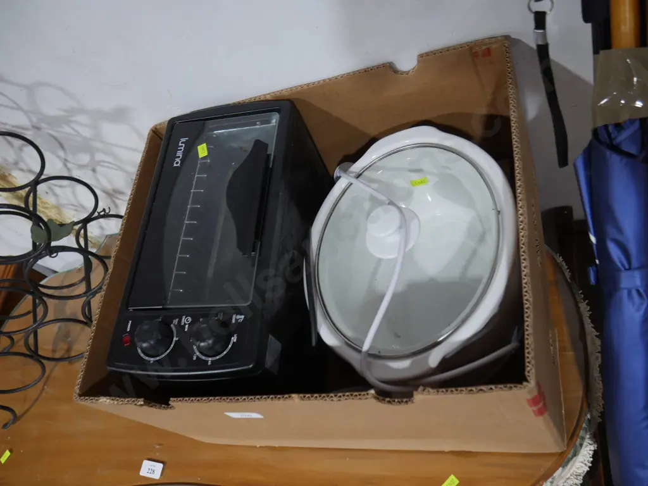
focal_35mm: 30
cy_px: 243
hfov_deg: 60.0
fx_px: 562
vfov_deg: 46.8
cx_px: 324
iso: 640
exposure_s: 1/60
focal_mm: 15
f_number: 3.6
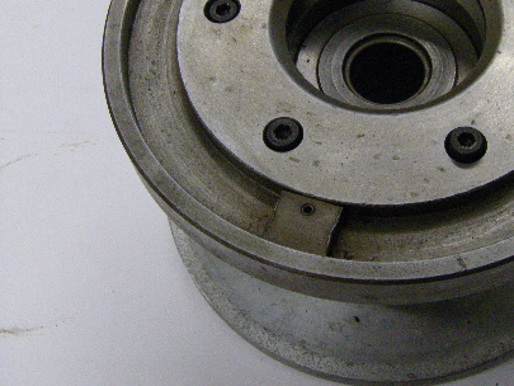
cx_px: 359
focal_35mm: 60
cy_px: 109
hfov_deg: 31.8
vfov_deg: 24.2
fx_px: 891
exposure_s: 1/50
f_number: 3.5
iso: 500
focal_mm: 6.3
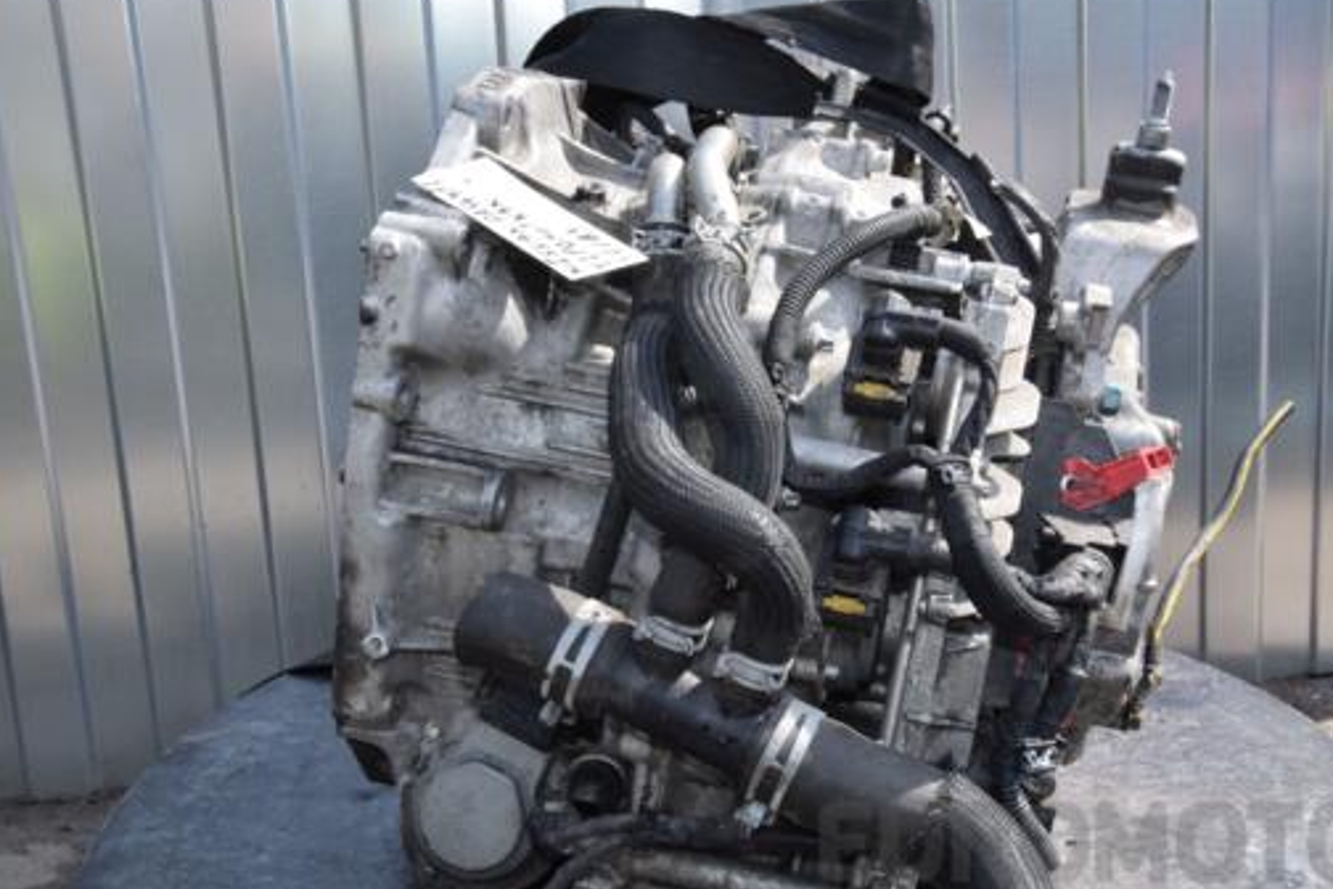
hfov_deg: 39.5
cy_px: 489
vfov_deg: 27.0
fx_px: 1851
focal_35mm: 50
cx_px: 770
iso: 800
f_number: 16
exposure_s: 1/200
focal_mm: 28
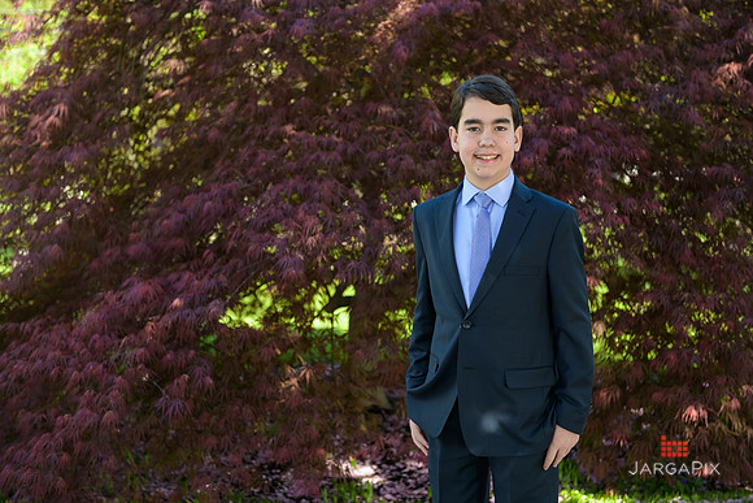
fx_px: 1213
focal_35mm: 58
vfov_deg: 23.4
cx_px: 376
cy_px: 252
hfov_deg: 34.5
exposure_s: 1/500
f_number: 3.2
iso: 250
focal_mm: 58
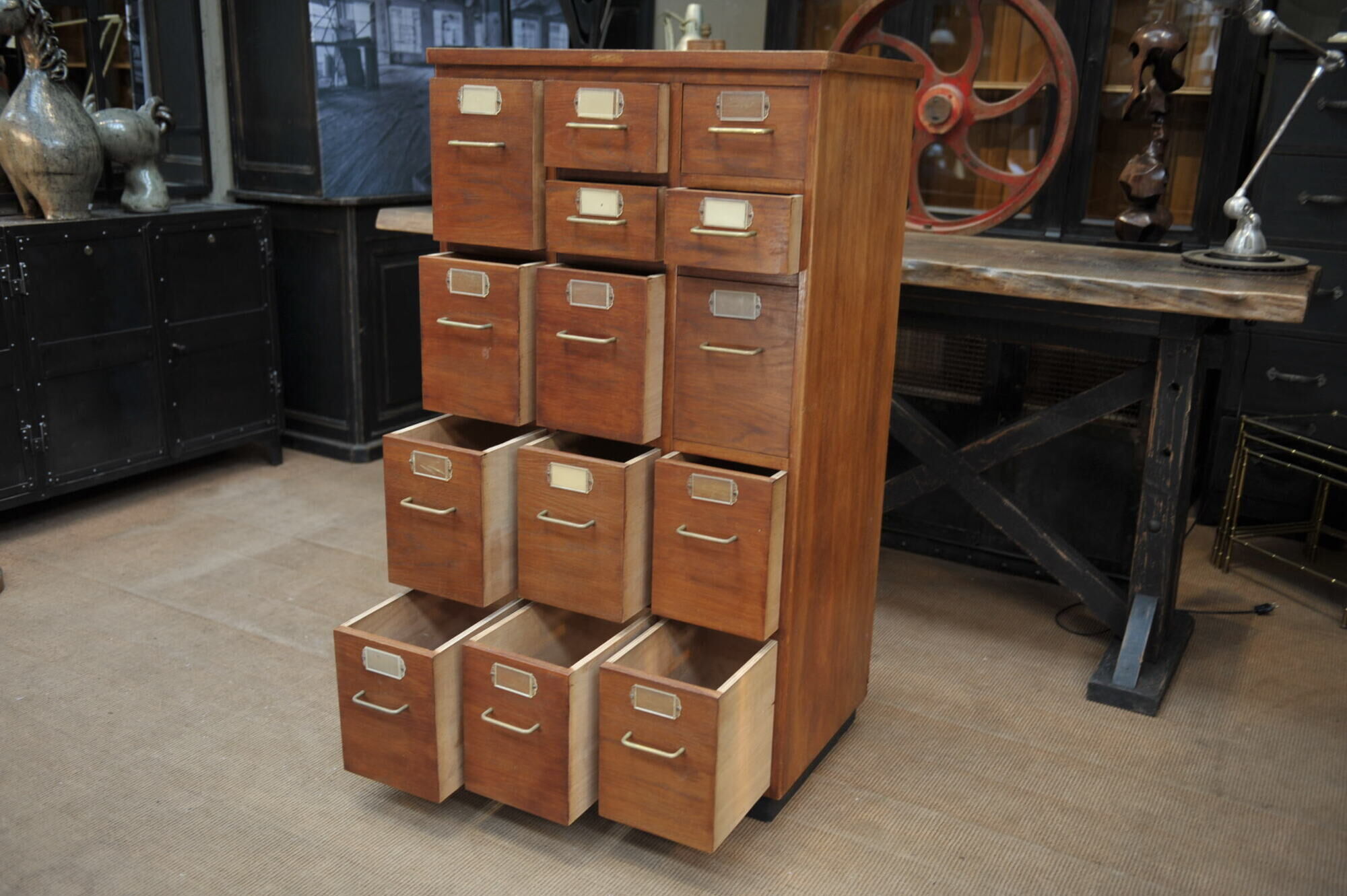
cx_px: 674
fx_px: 1197
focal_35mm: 32
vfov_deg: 41.1
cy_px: 448
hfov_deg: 58.7
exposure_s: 1/50
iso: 400
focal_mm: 32
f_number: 2.8
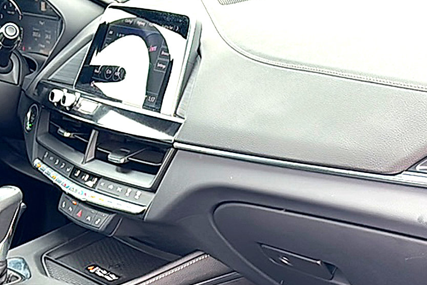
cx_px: 213
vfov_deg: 18.9
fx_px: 854
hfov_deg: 28.1
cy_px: 198
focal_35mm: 72
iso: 64
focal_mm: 6.86
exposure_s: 1/149
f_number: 1.78
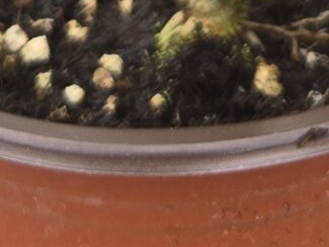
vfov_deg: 6.7
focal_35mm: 181
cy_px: -690
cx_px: 259
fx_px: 1721
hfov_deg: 10.9
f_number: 1.8
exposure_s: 1/446
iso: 25
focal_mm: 5.4
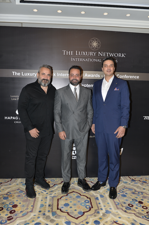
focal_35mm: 29
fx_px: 180
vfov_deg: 63.7
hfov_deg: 44.9
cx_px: 74
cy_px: 112
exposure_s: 1/60
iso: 320
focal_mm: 29
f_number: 5.6
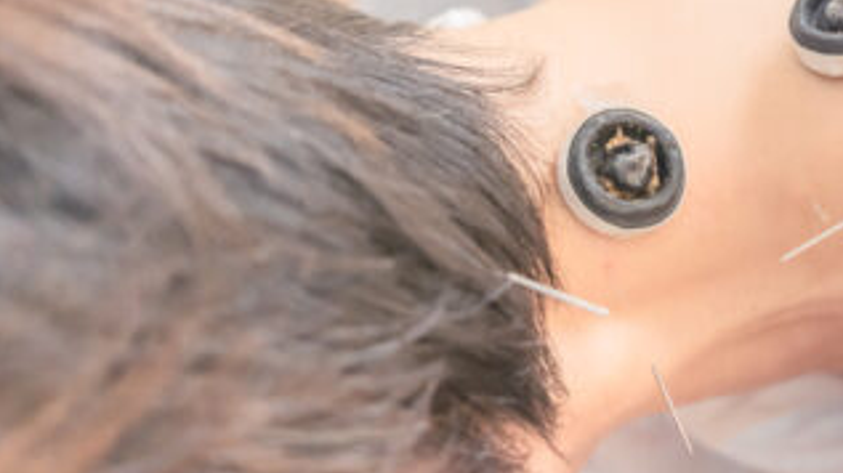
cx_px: 737
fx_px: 1768
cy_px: 77
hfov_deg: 26.1
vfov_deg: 15.1
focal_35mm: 79
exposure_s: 1/320
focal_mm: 41.6
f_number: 2.8
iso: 2500
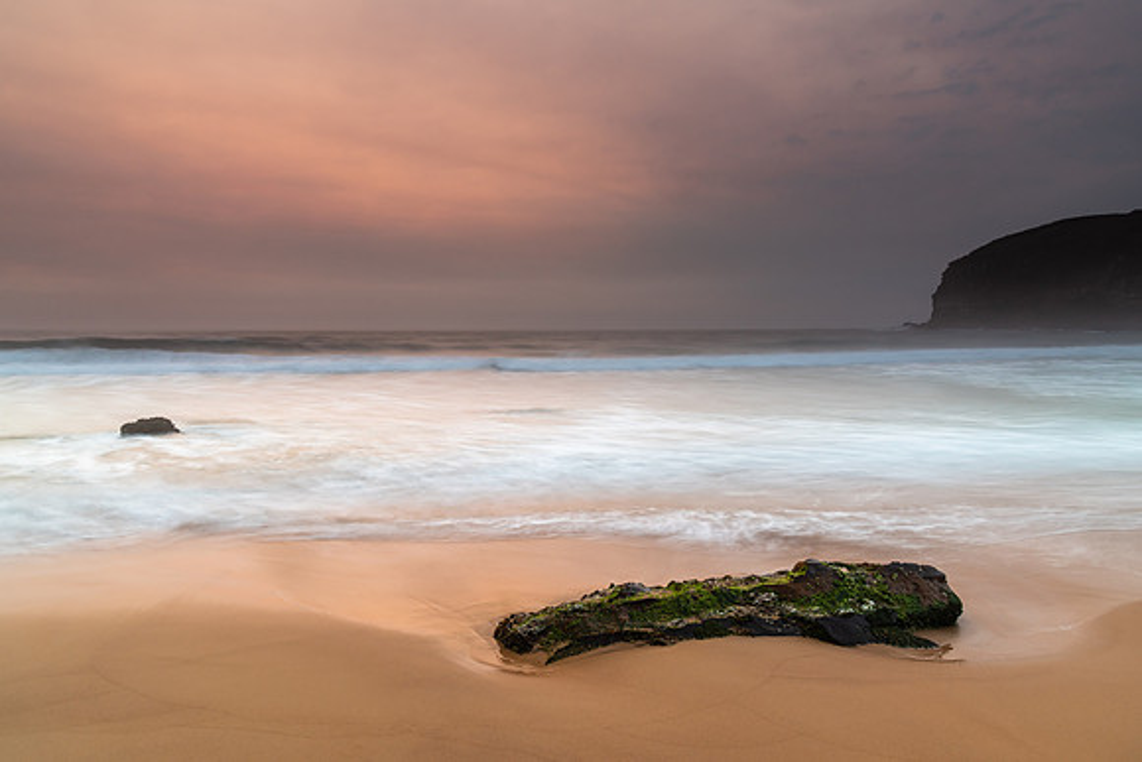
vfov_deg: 51.3
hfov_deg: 71.5
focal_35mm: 25
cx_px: 571
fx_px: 793
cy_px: 381
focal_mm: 24
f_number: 8
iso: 320
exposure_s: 2
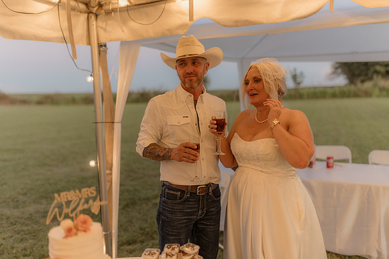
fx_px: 378
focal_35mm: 35
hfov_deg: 54.4
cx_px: 194
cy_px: 130
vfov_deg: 37.9
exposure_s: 1/160
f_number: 1.4
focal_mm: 35
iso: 500
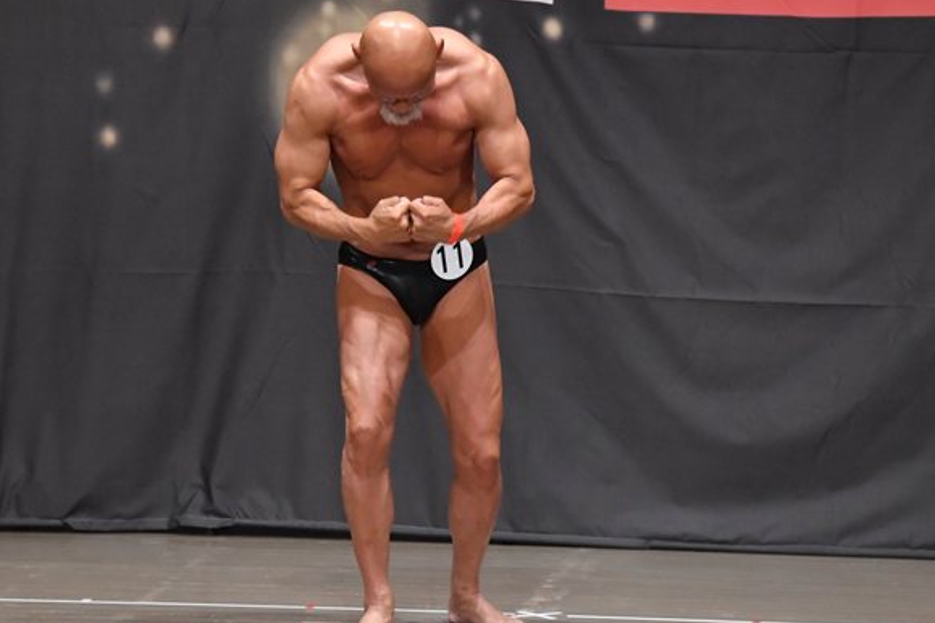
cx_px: 403
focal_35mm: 321
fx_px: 8336
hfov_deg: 6.4
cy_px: 289
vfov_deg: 4.3
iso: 6400
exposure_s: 1/400
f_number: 5.6
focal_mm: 160
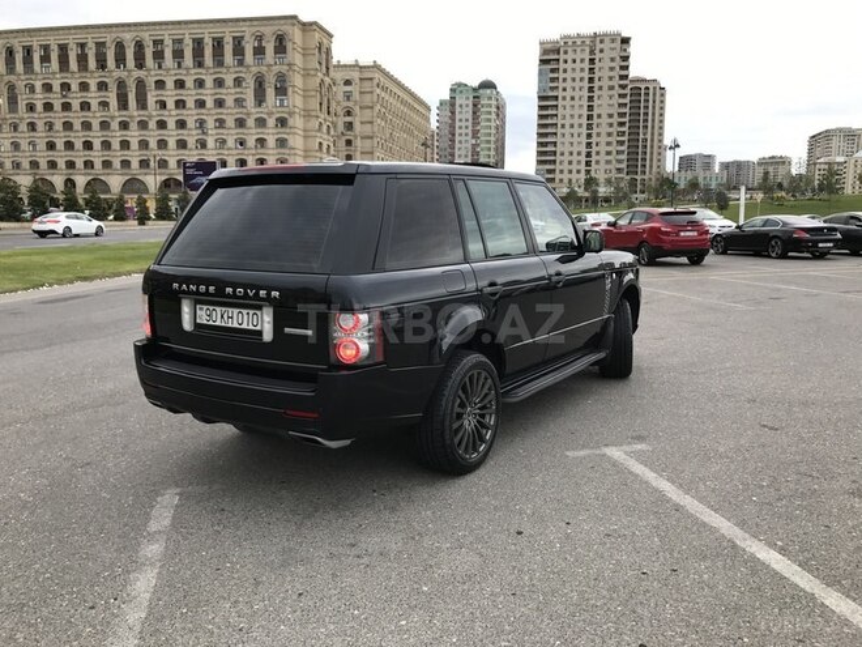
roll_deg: -0.9
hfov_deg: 63.4
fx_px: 697
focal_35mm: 28
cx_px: 431
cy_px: 324
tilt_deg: -7.3
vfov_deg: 49.7
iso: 20
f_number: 1.8
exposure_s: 1/173
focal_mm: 3.99
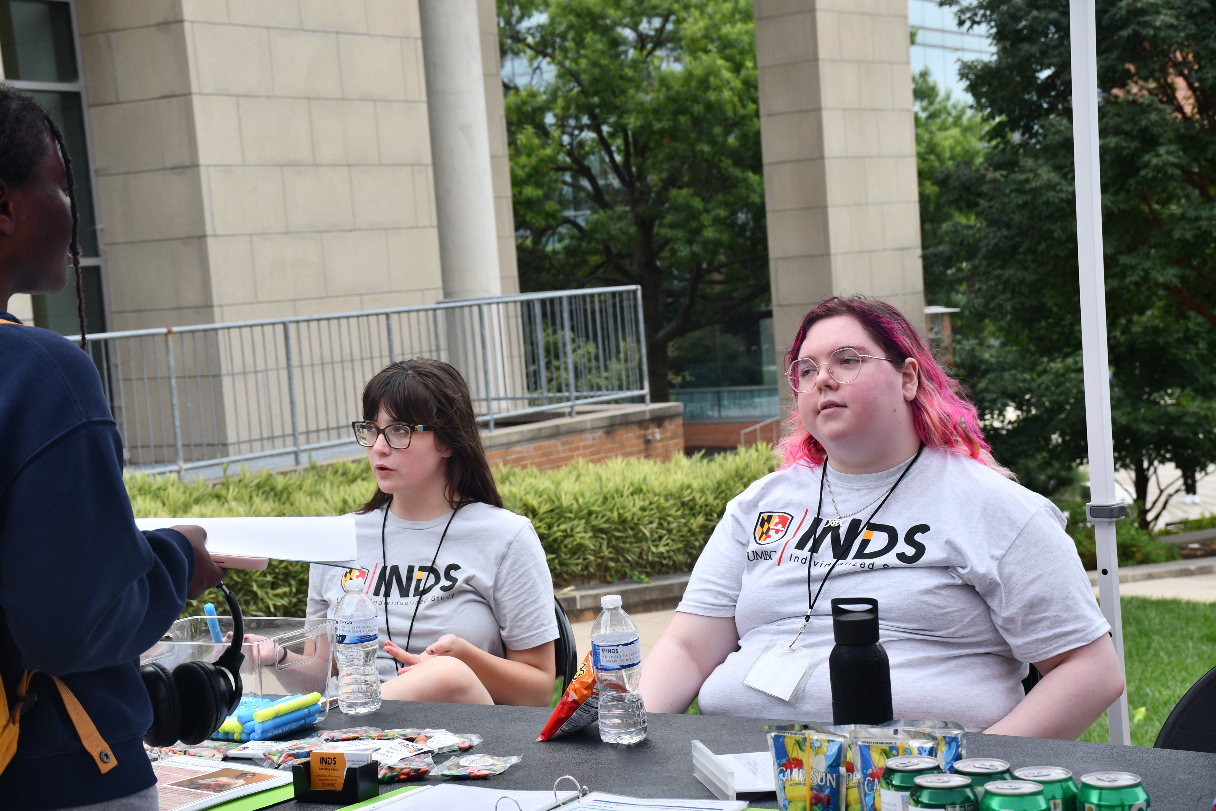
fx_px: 2263
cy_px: 406
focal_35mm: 67
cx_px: 608
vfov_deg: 20.3
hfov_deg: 30.1
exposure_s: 1/250
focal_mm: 45
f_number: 8
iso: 140
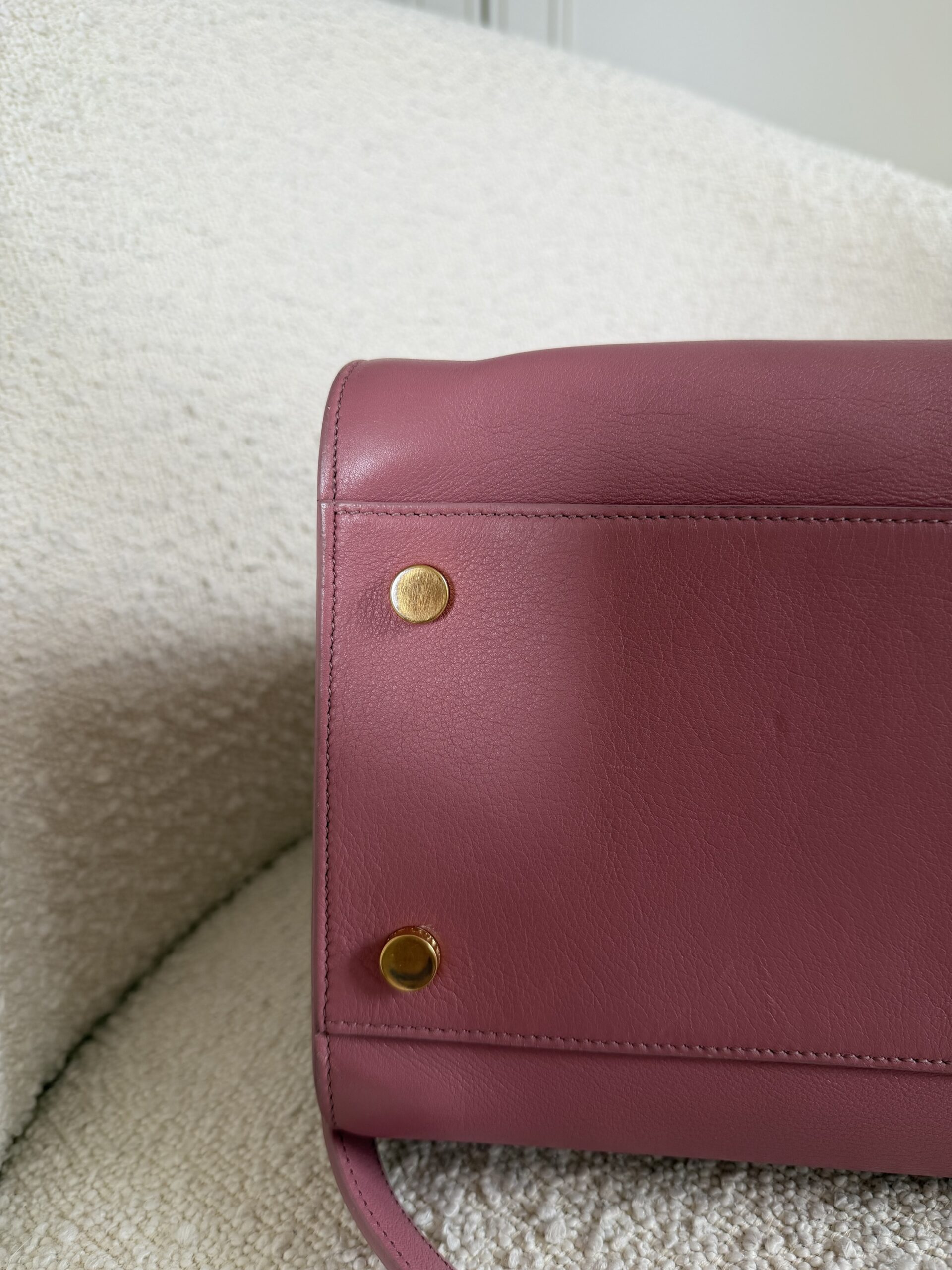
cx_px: 476
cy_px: 635
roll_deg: +0.3
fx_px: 880
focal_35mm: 24
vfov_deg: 71.6
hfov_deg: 56.8
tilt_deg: -21.1
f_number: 1.78
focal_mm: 6.76
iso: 50
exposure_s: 1/121
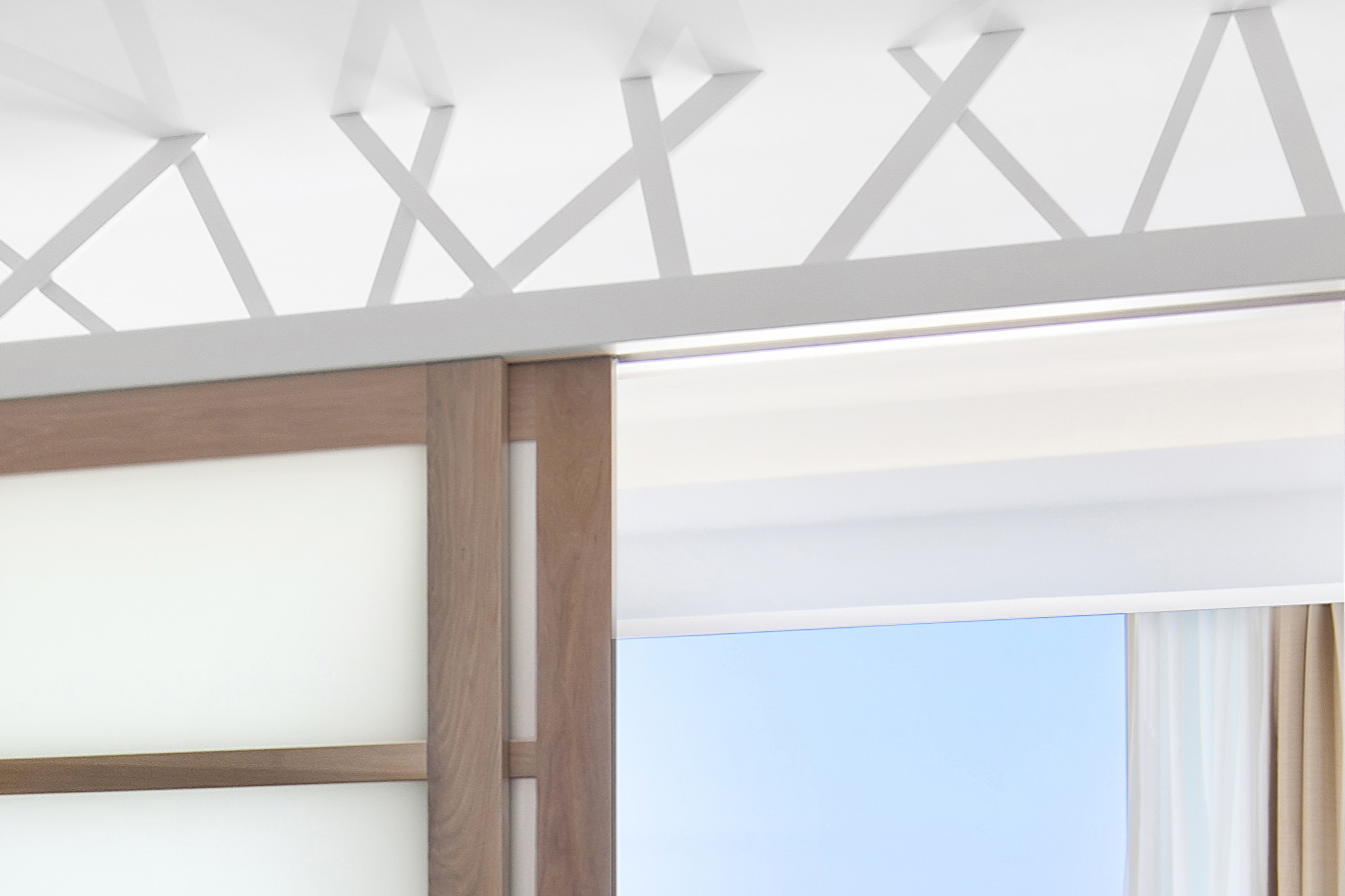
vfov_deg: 20.4
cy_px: 1022
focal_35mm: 63
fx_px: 2354
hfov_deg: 31.5
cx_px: 378
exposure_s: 1/200
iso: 80
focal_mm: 14
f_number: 6.3
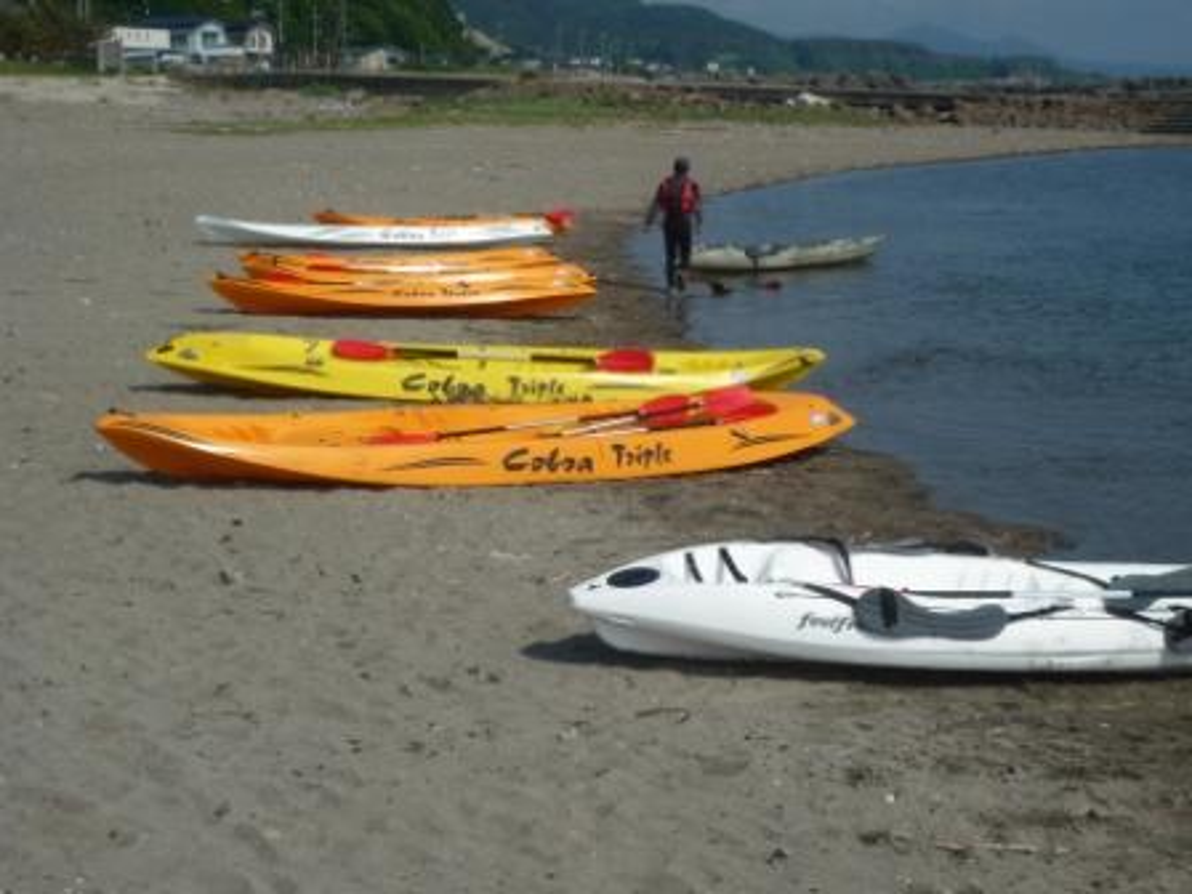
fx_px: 2204
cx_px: 596
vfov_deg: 22.9
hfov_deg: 30.3
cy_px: 447
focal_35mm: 64
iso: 100
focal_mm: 11.3
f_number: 6.3
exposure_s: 1/800
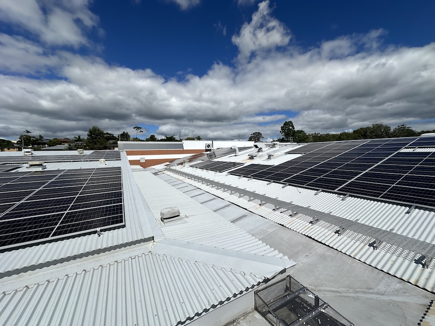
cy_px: 163
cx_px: 218
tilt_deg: -2.5
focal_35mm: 14
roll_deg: +0.8
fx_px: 176
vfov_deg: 85.7
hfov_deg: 102.1
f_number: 2.2
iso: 50
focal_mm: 2.22
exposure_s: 1/7813
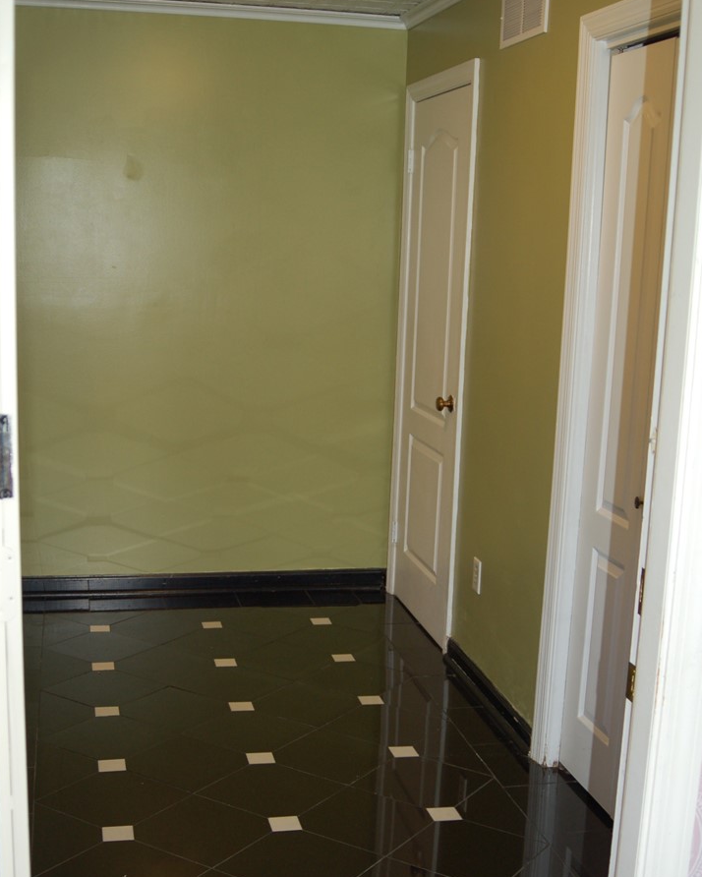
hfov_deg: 31.5
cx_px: 350
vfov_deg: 38.7
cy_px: 512
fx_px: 1246
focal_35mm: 48
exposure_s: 1/60
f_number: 3.3
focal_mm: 28
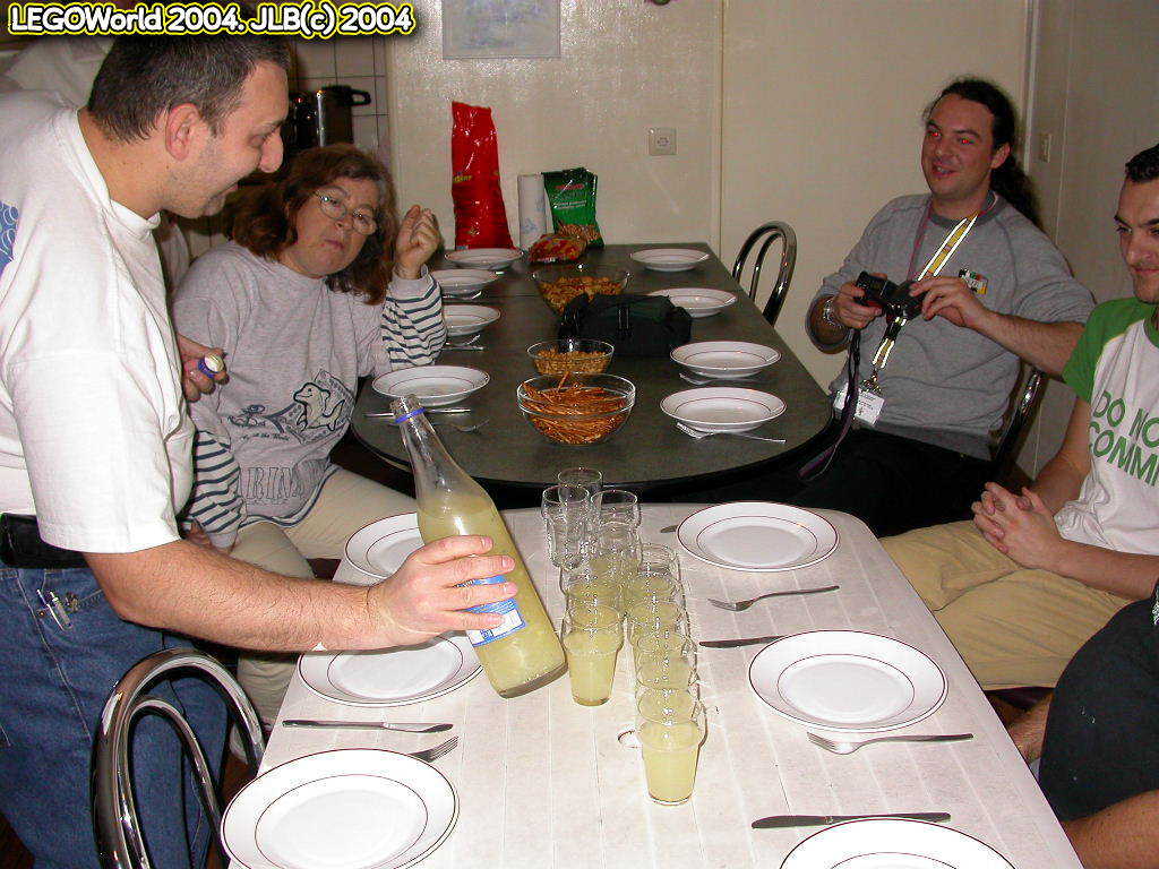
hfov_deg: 49.0
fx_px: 1272
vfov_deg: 37.7
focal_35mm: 38
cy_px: 434
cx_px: 580
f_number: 2.6
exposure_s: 1/60
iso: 100
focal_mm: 7.85
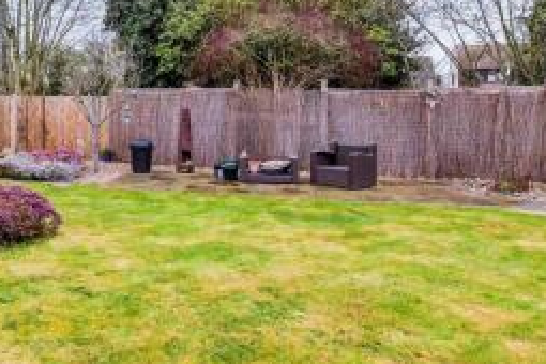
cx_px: 118
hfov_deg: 60.7
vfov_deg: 45.6
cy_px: 119
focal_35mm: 28
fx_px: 425
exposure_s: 1/250
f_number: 8
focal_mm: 10
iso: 320
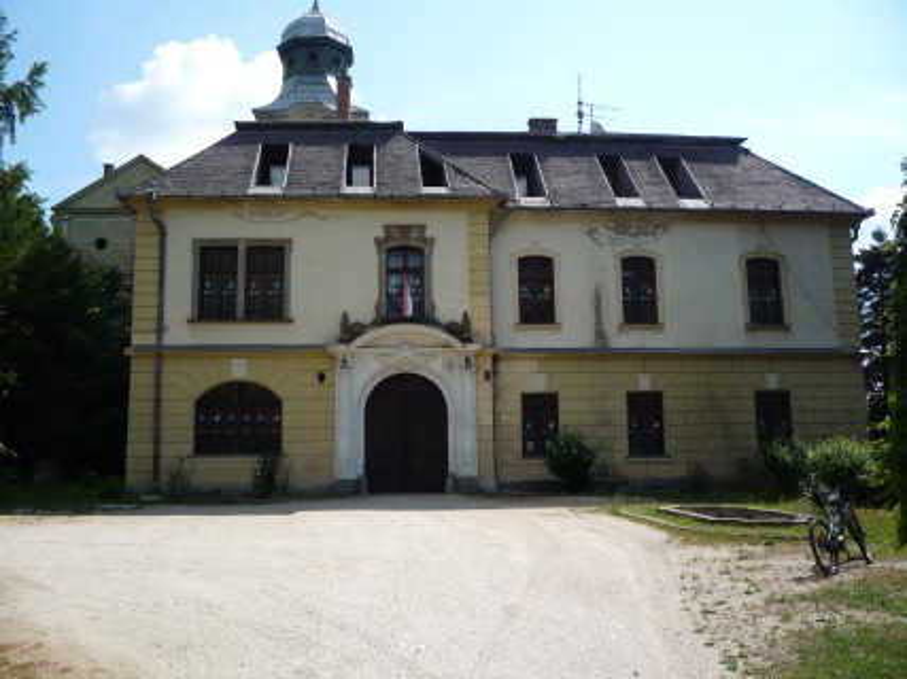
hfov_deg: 60.0
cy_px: 340
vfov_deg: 46.8
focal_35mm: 30
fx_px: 786
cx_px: 454
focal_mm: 5.2
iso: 100
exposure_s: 1/400
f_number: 4.5
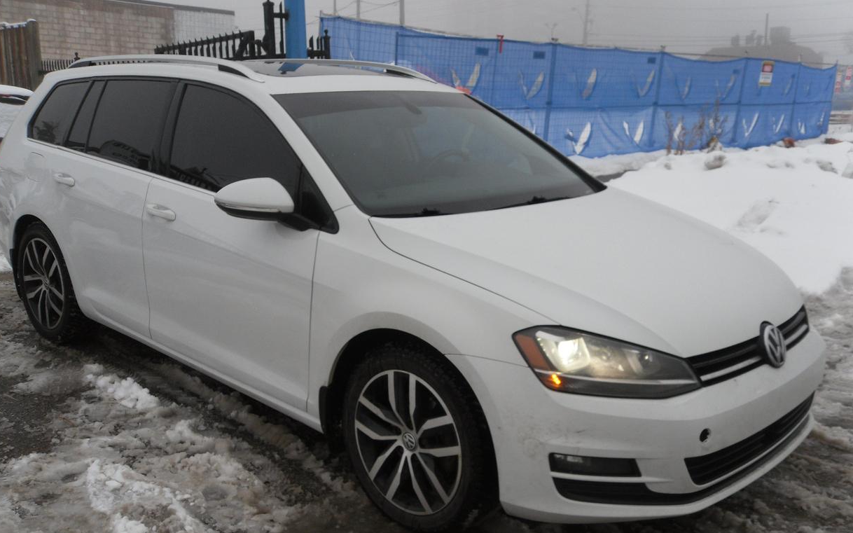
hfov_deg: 50.4
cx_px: 428
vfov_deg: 32.7
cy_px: 313
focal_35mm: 39
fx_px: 907
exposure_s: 1/90
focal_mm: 6.3
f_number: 3.5
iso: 80
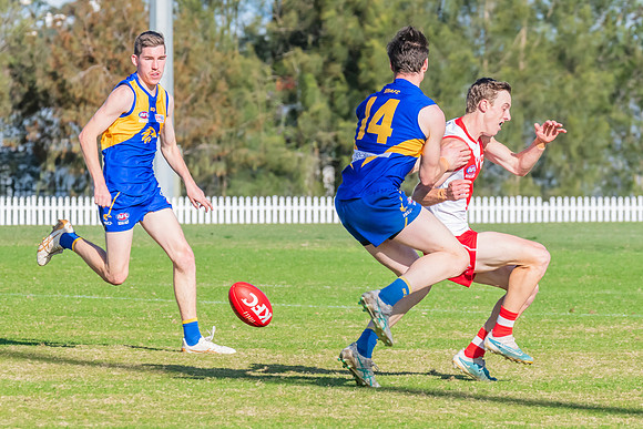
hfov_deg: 4.8
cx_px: 500
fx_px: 7671
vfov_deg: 3.2
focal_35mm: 429
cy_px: 177
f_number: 11
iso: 800
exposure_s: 1/1250
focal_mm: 250
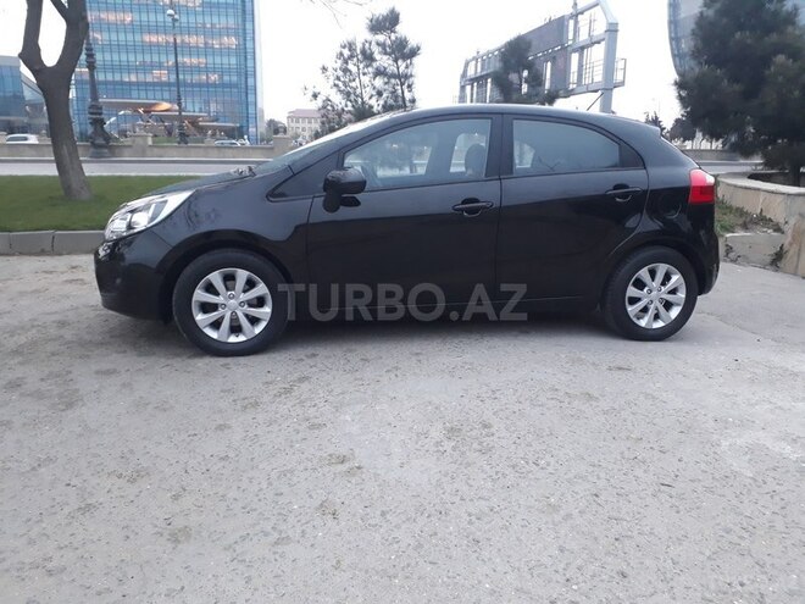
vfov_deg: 51.4
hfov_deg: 65.3
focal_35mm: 27
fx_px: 628
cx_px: 402
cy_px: 302
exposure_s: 1/25
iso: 160
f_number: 1.9
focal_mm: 3.6
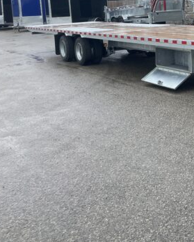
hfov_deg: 23.1
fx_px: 416
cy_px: 46
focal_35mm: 58
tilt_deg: -4.3
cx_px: 257
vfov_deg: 31.5
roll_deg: +2.2
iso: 32
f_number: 1.6
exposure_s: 1/1261
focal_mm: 4.2
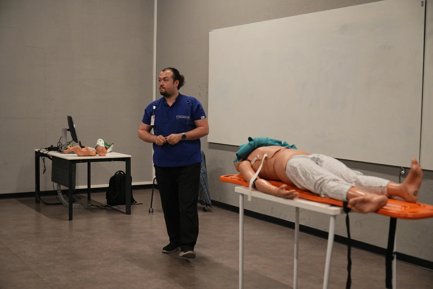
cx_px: 216
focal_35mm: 49
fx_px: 589
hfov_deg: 40.3
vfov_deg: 27.5
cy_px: 144
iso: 2000
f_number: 2.8
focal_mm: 49
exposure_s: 1/100
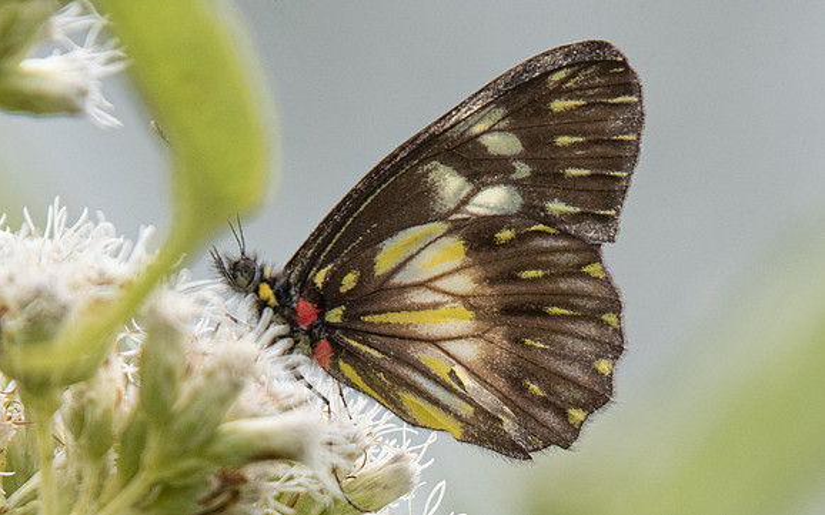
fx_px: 26728
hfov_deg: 1.8
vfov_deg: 1.1
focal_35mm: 1189
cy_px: 540
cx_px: 479
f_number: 8
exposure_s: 1/1250
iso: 1000
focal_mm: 400
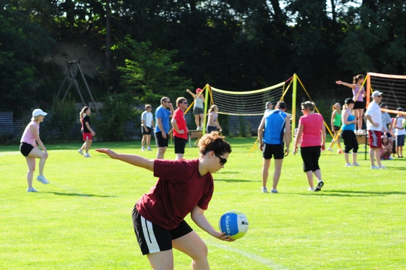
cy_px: 135
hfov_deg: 19.5
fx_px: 1183
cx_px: 203
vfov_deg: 13.0
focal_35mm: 105
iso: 320
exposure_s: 1/200
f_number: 7.1
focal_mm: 70
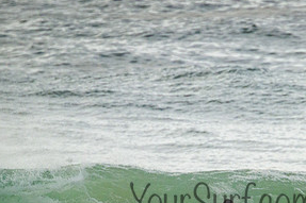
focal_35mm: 1618
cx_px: 240
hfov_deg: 1.3
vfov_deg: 0.8
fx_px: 13745
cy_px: 190
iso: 1600
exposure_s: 1/2500
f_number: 11
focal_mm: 800
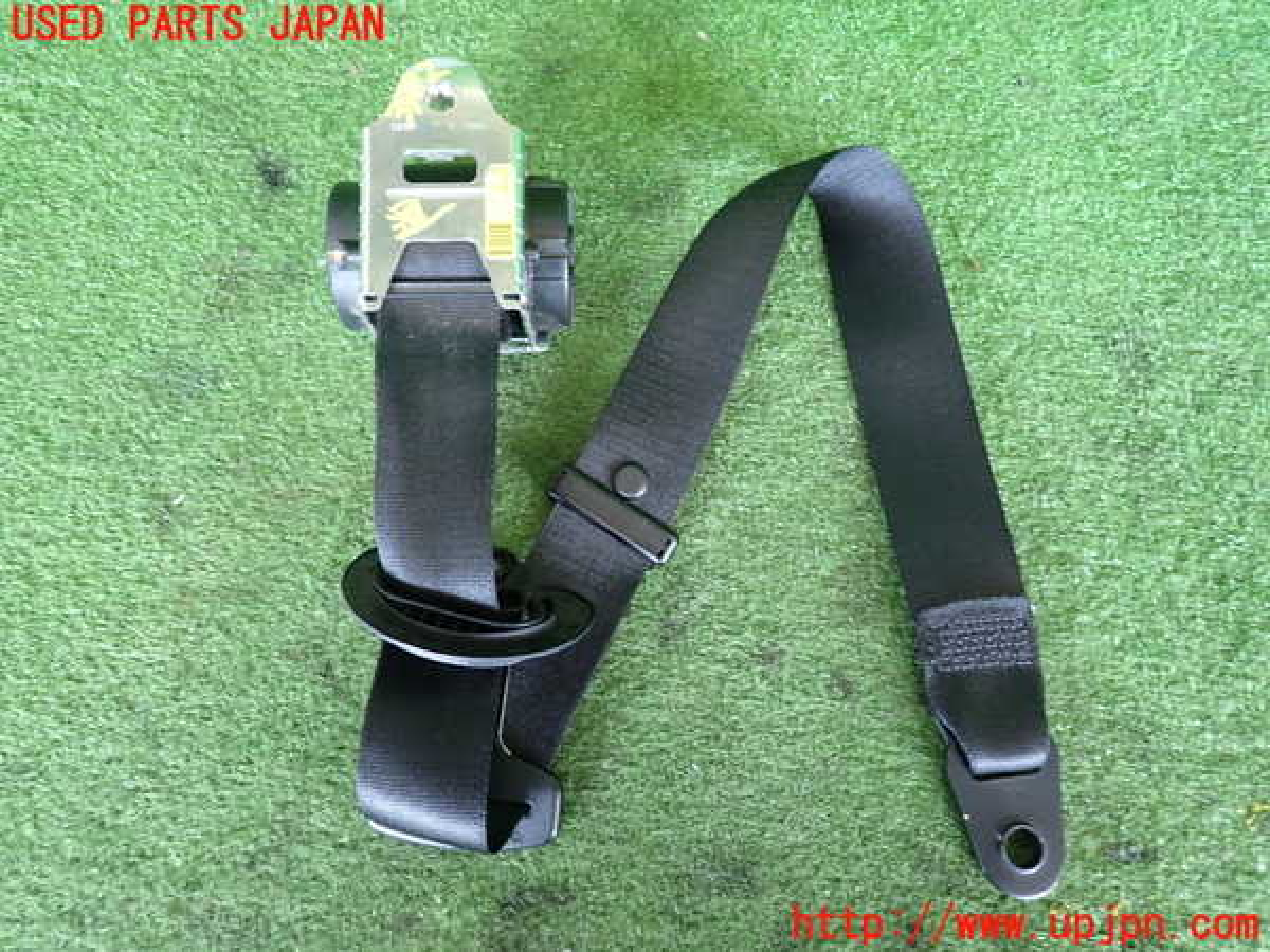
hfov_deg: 69.4
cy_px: 476
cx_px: 635
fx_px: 917
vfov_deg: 54.9
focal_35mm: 25
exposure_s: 1/30
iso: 200
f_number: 2
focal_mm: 4.5
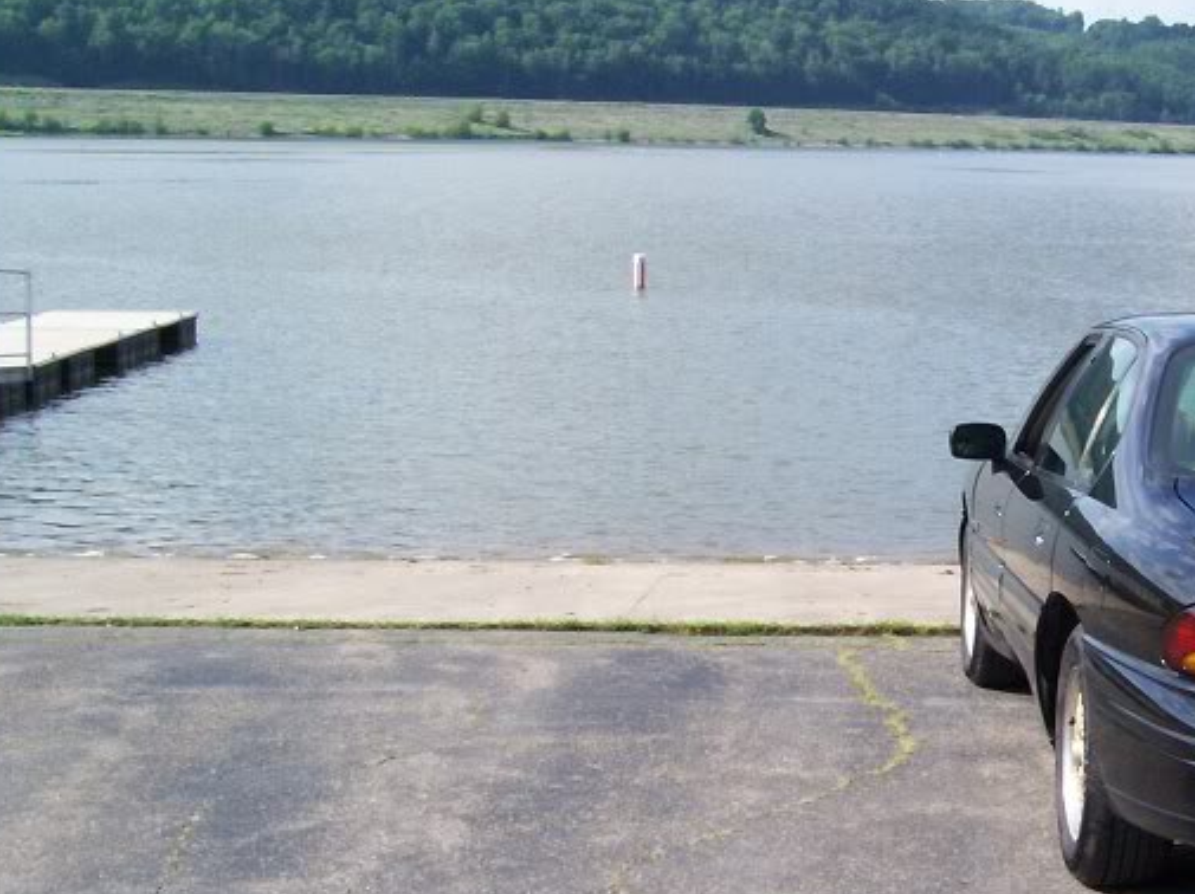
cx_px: 1141
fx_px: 2380
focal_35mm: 69
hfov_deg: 26.9
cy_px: 386
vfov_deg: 21.3
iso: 80
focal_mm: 5.6
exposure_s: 1/279
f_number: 5.1
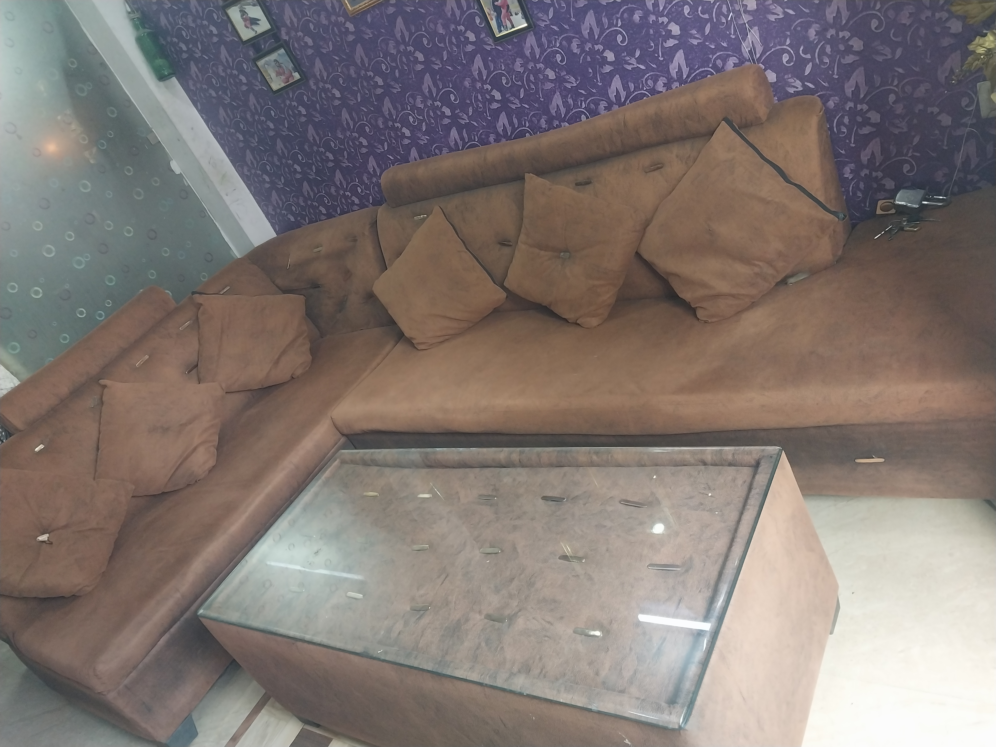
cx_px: 498
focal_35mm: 26
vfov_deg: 53.1
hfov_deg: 67.3
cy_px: 374
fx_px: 748
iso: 320
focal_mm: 4
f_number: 1.8
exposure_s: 1/50
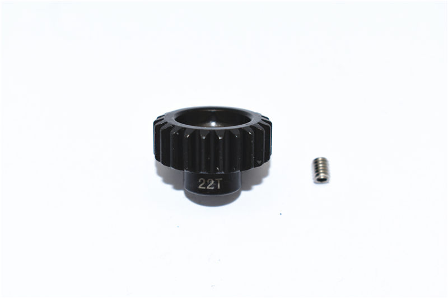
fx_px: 970
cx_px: 224
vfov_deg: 17.5
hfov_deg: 26.0
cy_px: 149
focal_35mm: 78
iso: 100
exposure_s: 1/200
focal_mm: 52
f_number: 7.1
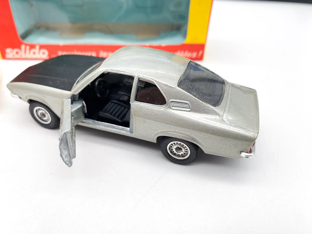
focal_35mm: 26
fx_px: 234
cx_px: 156
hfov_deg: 67.3
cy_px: 117
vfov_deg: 53.1
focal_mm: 4.25
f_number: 1.8
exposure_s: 1/160
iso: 32
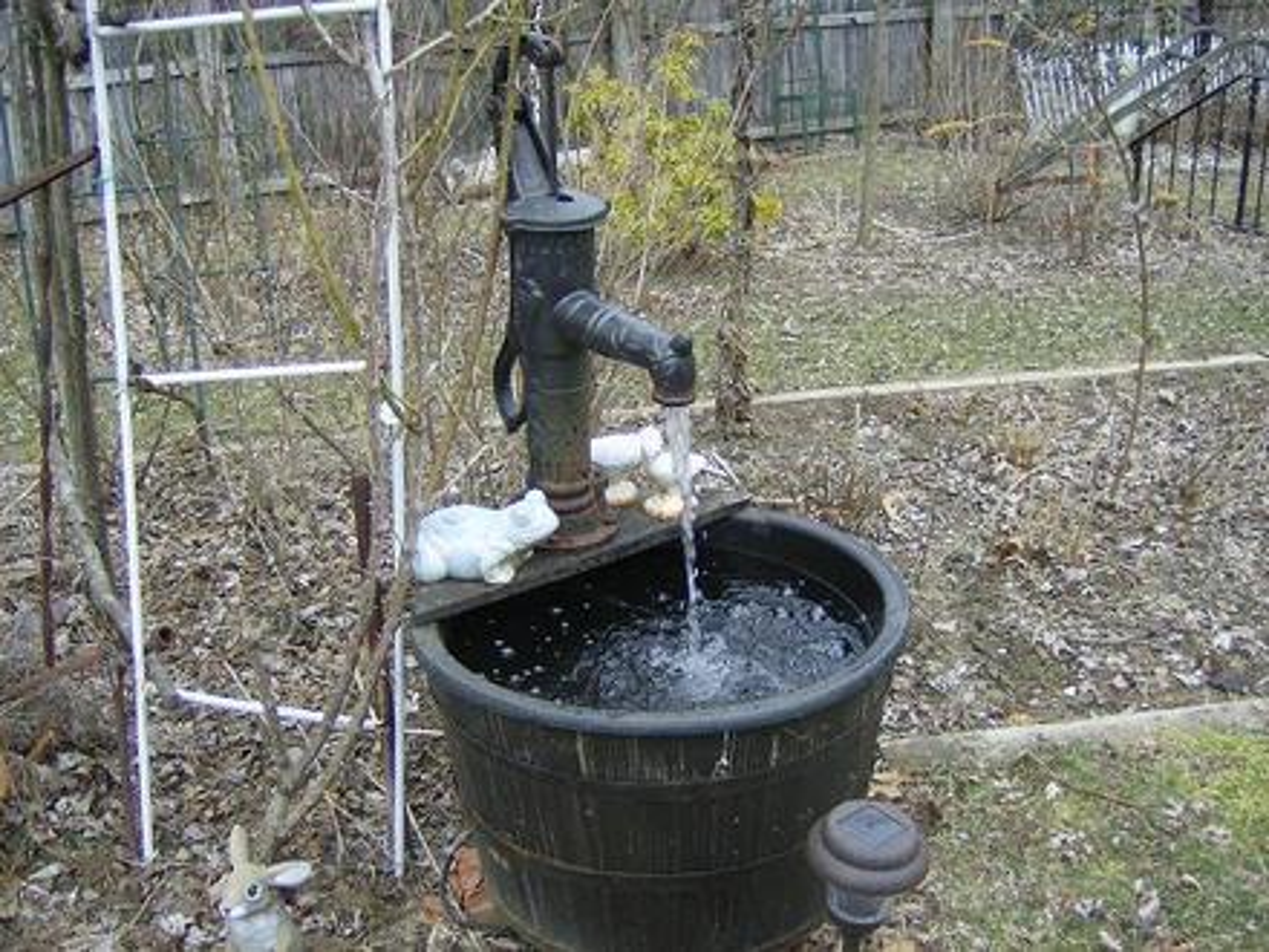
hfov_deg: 51.4
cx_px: 634
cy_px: 476
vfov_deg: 39.7
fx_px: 1320
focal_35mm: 36
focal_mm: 6
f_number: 2.8
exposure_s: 1/210
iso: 100
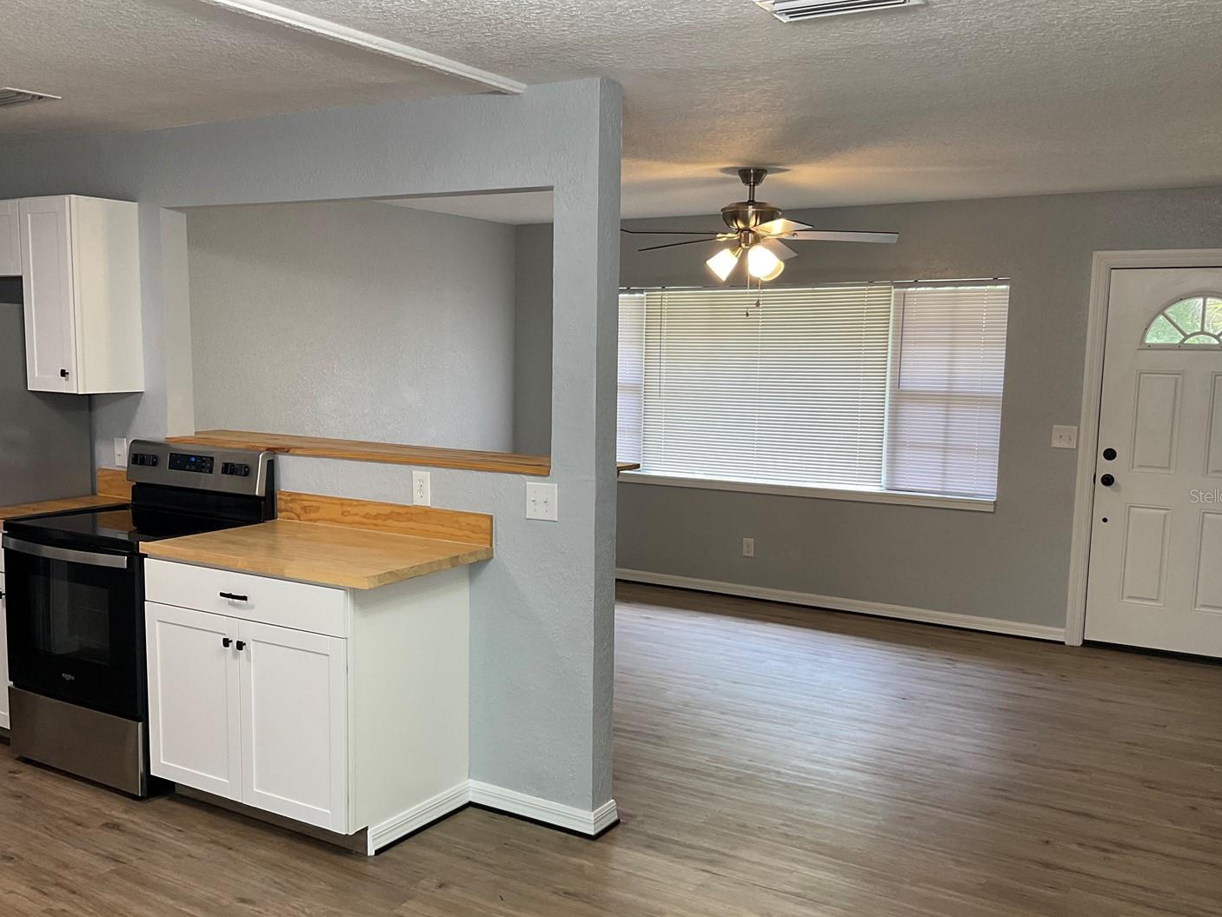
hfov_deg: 55.3
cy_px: 495
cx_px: 576
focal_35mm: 33
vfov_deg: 42.9
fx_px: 1165
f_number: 1.8
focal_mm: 3
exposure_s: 1/60
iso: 50
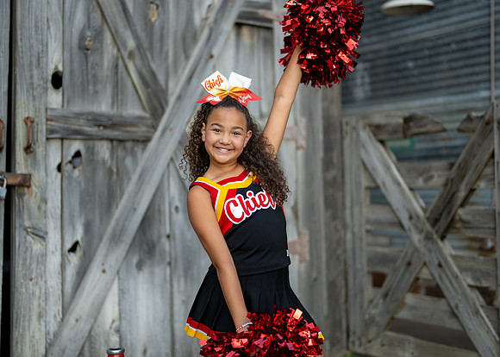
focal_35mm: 55
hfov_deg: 35.5
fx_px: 780
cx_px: 238
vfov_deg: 25.8
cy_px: 176
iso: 125
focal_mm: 50
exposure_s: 1/2000
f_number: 1.2
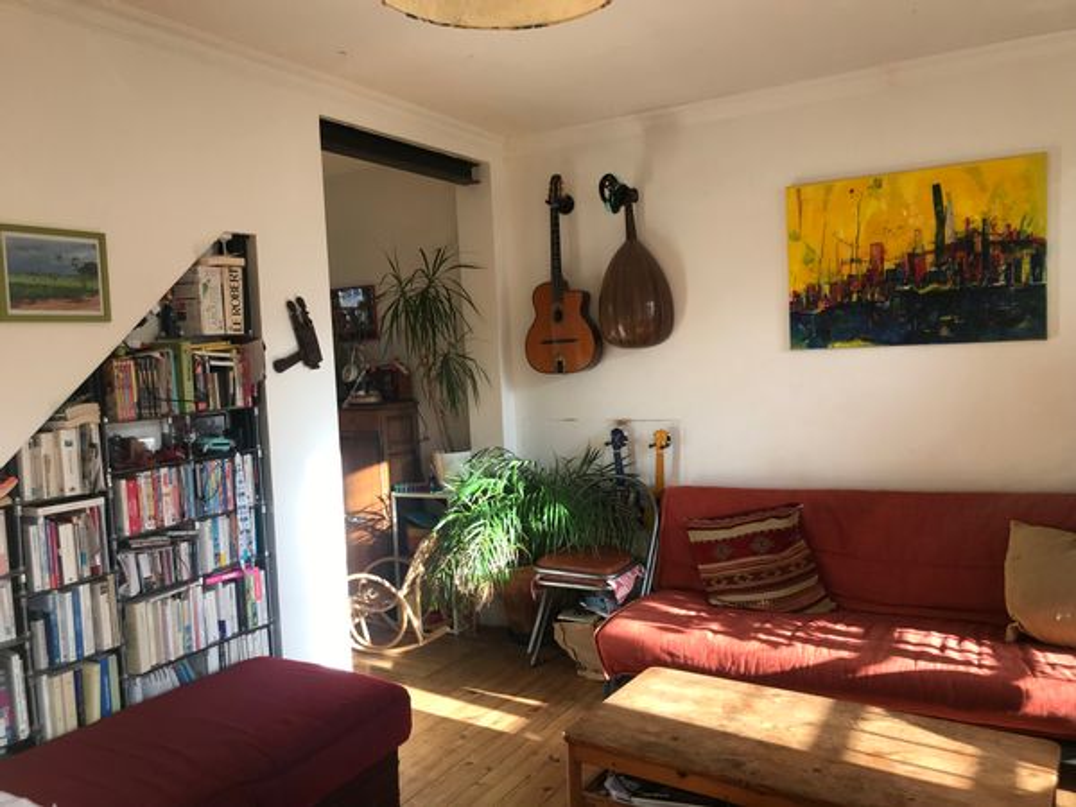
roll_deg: +2.9
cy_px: 404
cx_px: 538
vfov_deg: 49.7
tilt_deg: -4.5
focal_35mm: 28
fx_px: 870
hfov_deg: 63.4
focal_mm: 3.99
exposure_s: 1/153
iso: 20
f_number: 1.8
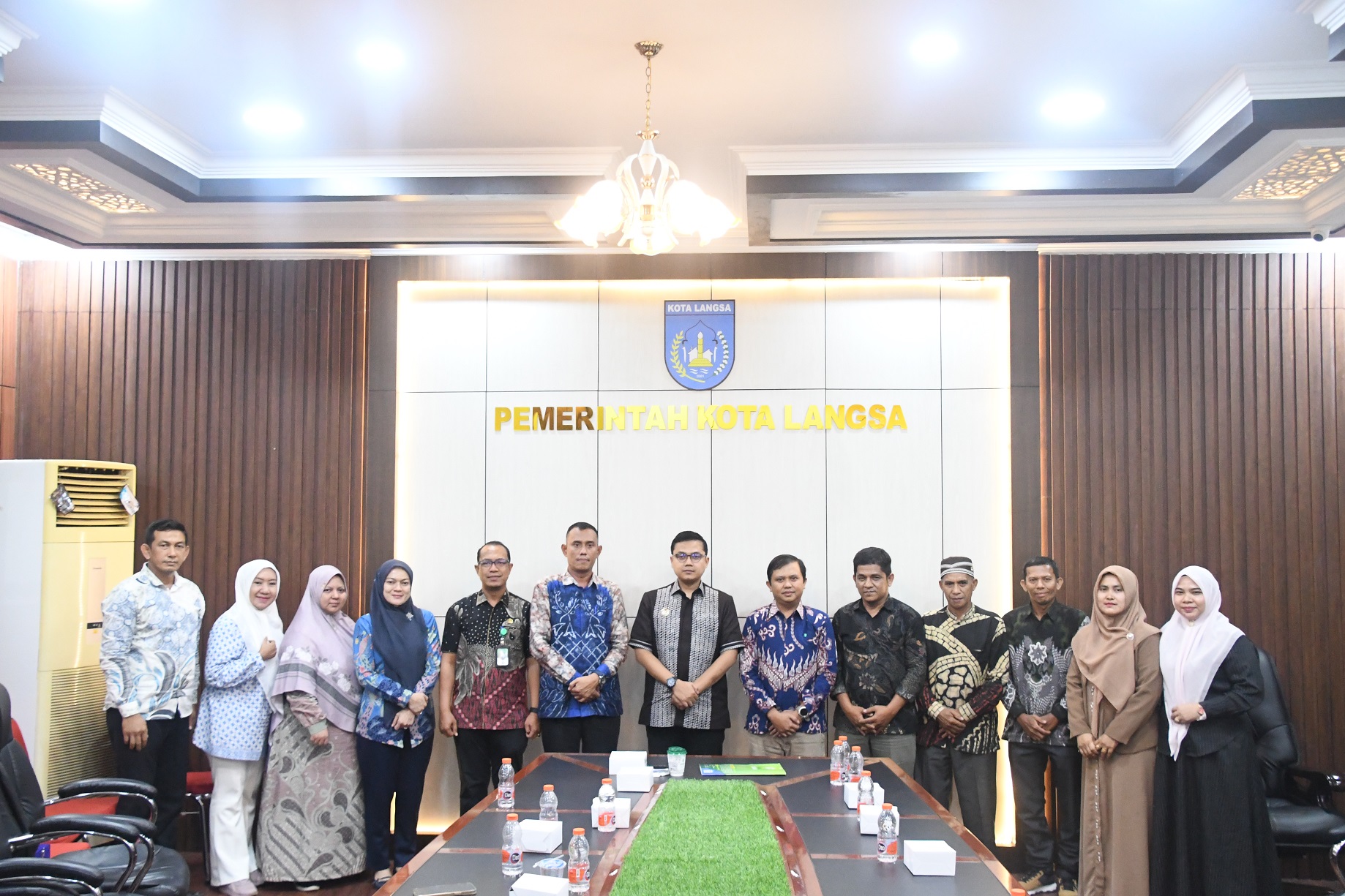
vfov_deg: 36.9
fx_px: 1345
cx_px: 672
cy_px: 448
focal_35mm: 36
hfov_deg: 53.1
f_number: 4.5
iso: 6400
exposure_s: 1/200
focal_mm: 24
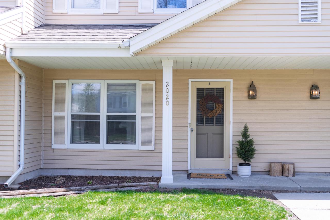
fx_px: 330
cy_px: 110
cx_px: 165
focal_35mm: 36
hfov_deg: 53.1
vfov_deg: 36.9
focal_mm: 24
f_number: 5.6
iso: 100
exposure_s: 1/200
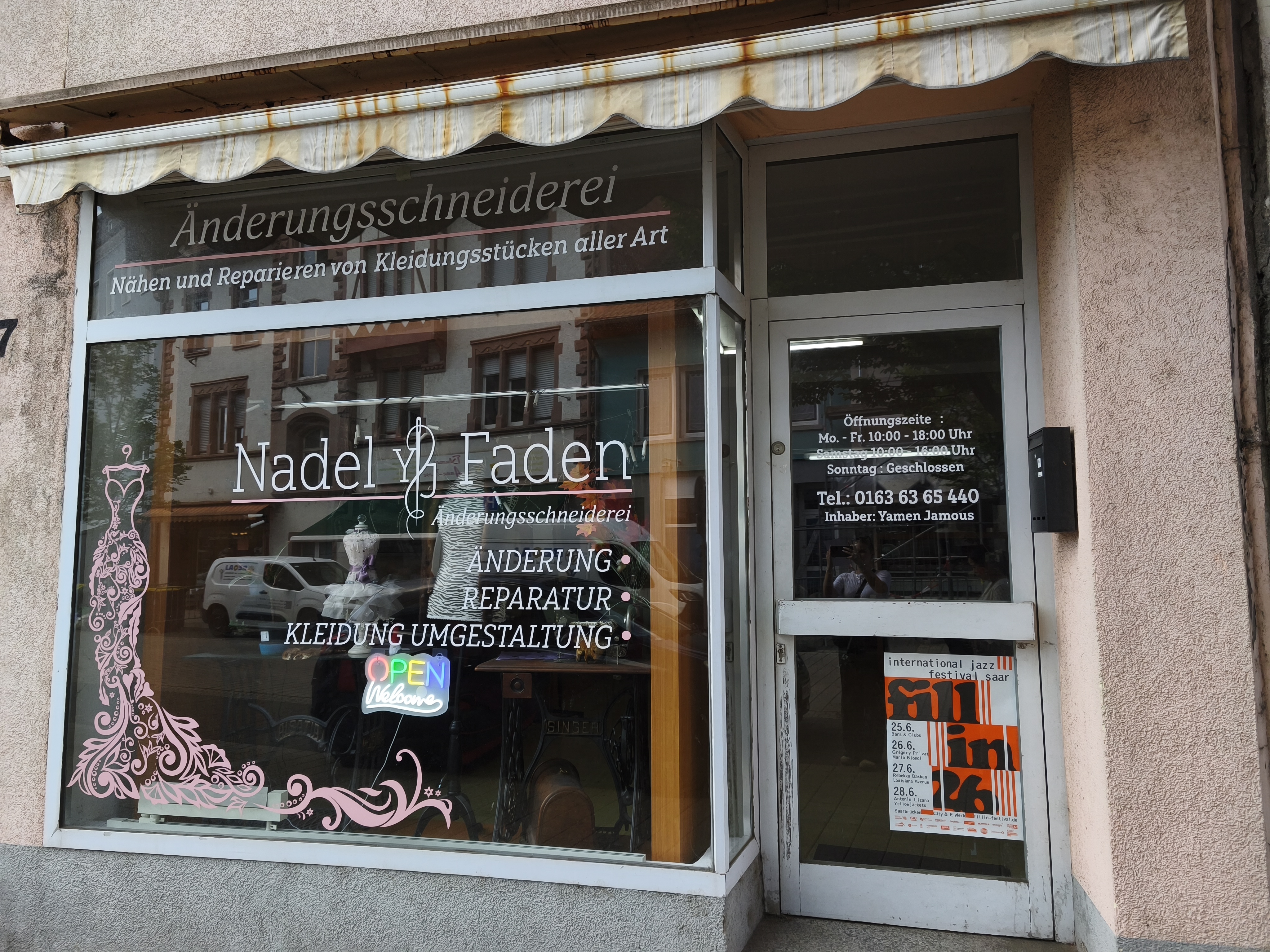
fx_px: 844
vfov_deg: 58.9
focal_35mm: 23
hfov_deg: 73.9
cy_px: 476
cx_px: 635
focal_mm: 5.35
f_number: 1.7
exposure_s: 1/1377
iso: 200
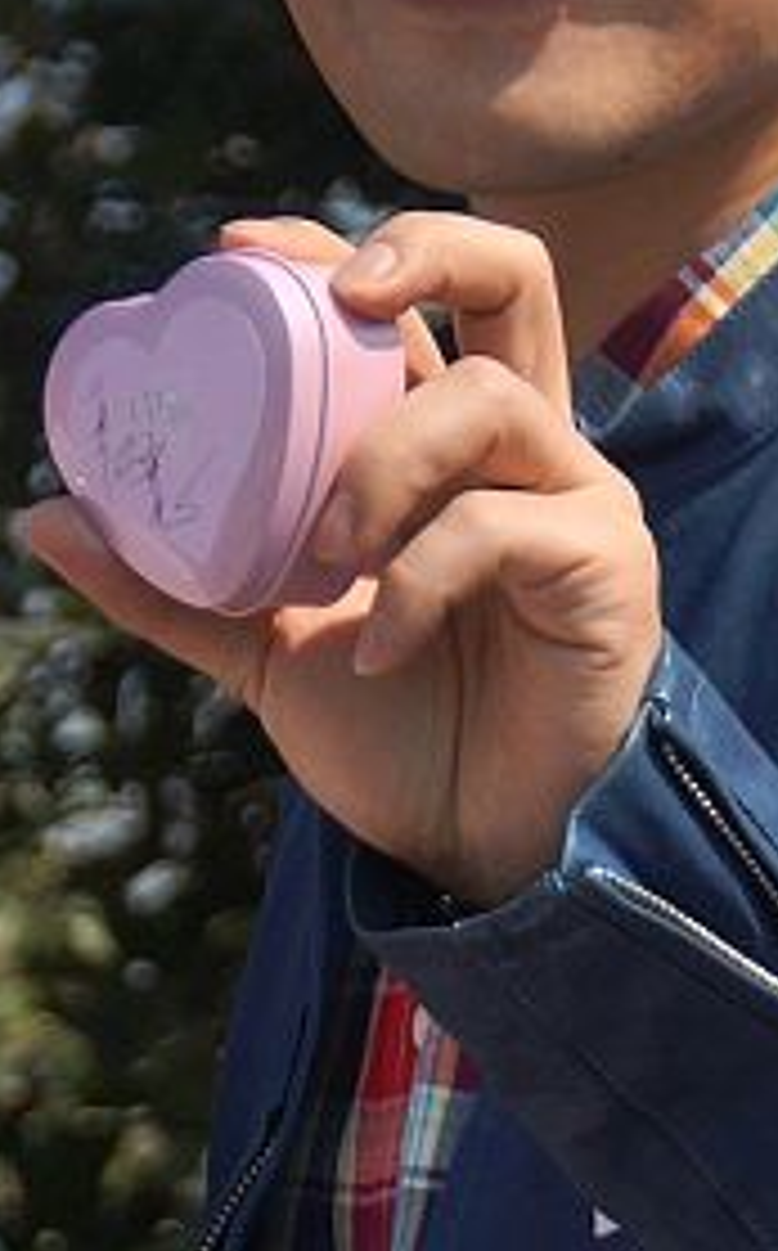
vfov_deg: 5.8
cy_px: 932
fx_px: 12360
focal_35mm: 363
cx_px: 1106
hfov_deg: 3.6
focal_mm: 55
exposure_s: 1/1000
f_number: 4.5
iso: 50
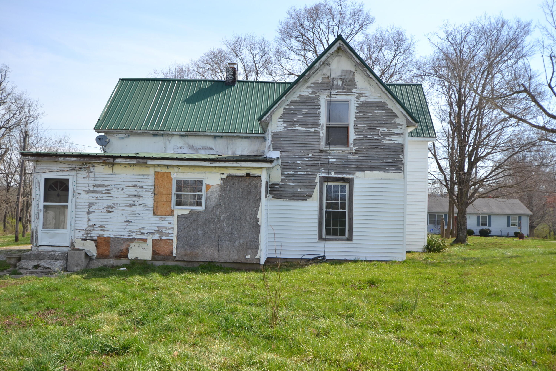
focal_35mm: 33
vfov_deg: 40.0
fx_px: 510
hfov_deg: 57.2
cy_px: 186
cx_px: 278
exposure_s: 1/200
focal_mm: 22
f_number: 7.1
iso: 100
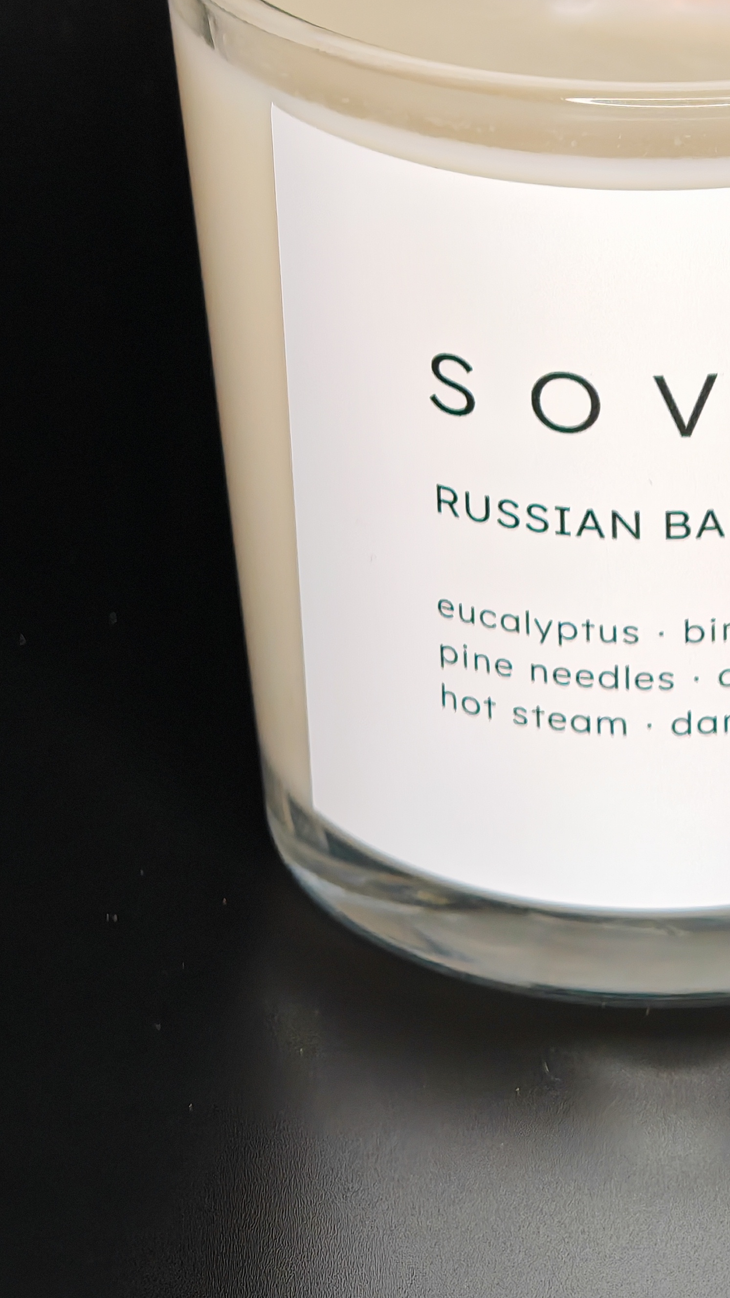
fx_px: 7811
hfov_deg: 5.3
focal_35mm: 227
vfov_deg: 9.5
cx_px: 696
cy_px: 395
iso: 400
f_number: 2.6
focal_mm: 15.38
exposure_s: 1/100
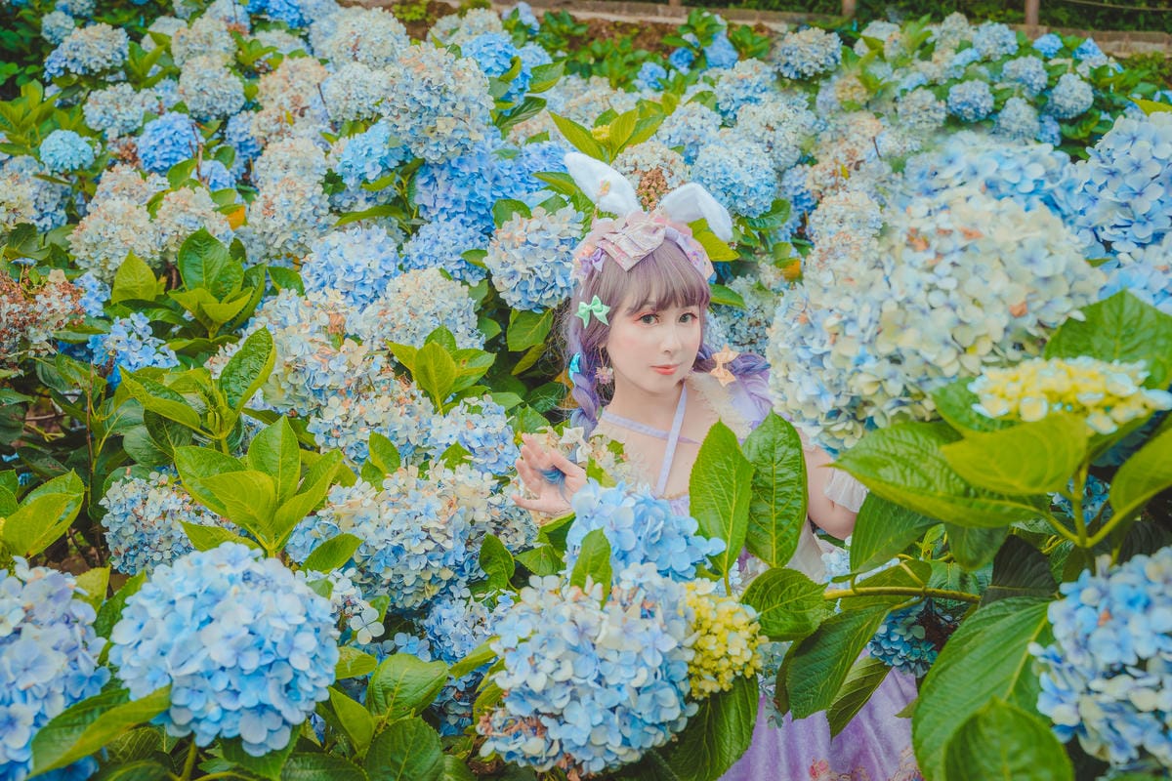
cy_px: 390
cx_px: 586
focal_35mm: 35
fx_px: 1139
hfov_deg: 54.4
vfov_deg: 37.9
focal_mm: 35
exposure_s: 1/200
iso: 250
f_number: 5.6
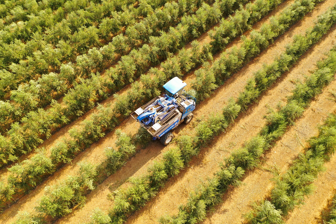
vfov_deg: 46.4
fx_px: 261
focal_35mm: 28
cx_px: 168
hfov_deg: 65.5
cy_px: 112
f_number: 4
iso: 100
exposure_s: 1/160
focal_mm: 10.26
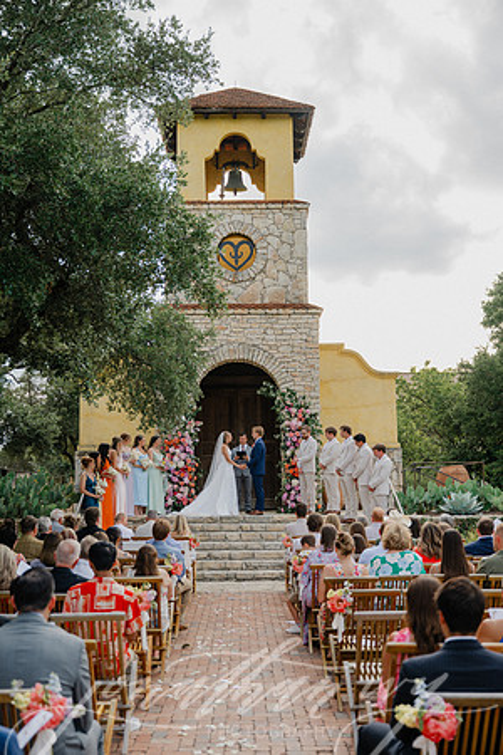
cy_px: 378
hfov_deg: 31.2
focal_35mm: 43
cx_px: 252
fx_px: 901
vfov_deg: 45.4
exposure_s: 1/800
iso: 80
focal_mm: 43
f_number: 2.8
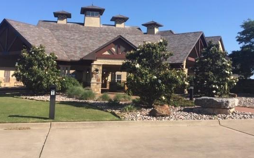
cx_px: 121
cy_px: 51
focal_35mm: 37
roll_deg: -2.0
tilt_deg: +4.9
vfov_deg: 34.1
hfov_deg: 52.7
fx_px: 256
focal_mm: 4.15
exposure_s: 1/1364
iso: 32
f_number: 2.2
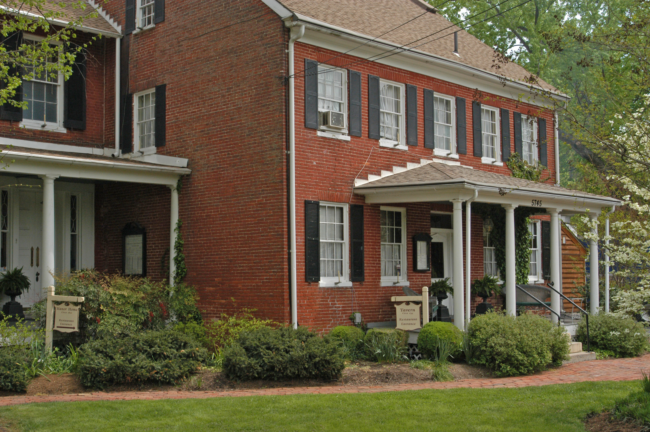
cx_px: 325
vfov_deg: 28.0
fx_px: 866
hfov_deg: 41.1
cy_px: 216
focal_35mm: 48
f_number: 10
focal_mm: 32
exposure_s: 1/350
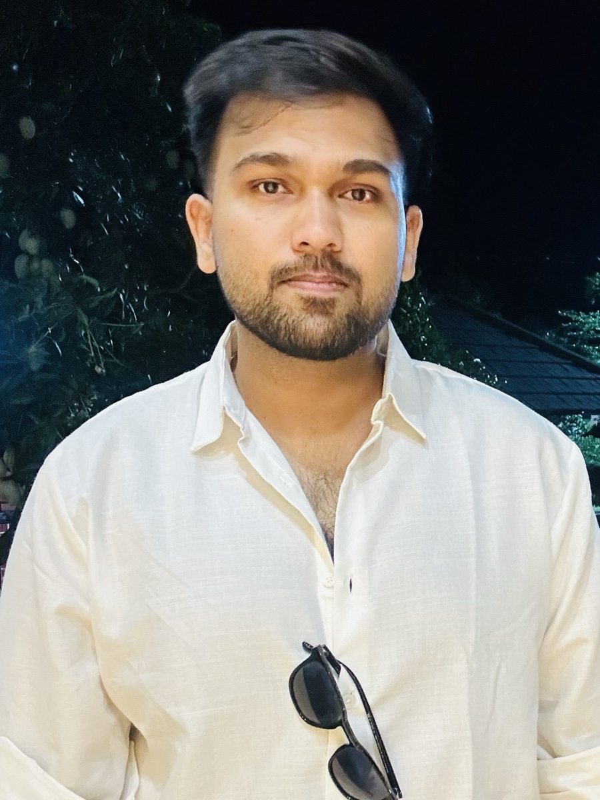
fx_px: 532
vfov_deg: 73.9
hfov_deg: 58.9
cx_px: 300
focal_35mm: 23
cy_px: 400
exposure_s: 1/25
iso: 400
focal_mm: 2.69
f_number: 1.9
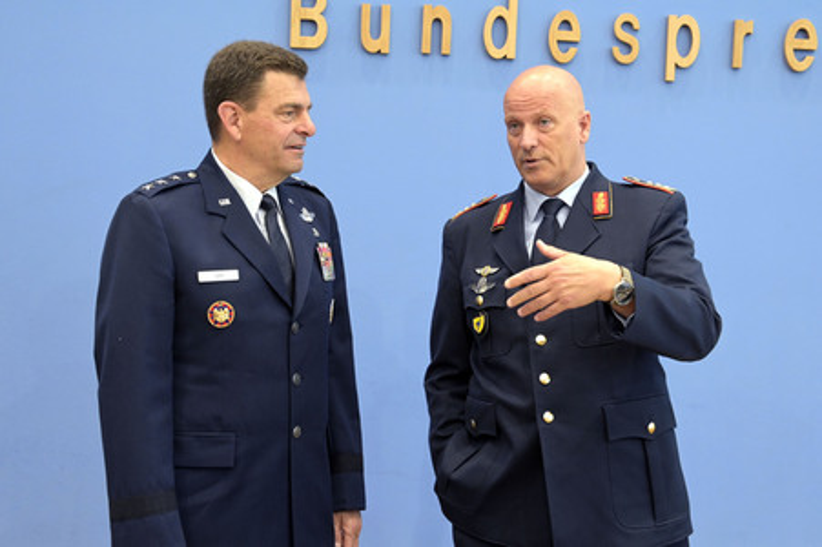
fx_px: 1255
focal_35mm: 55
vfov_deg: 24.6
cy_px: 274
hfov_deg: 36.3
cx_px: 411
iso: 5000
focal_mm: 55
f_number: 5.6
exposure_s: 1/400
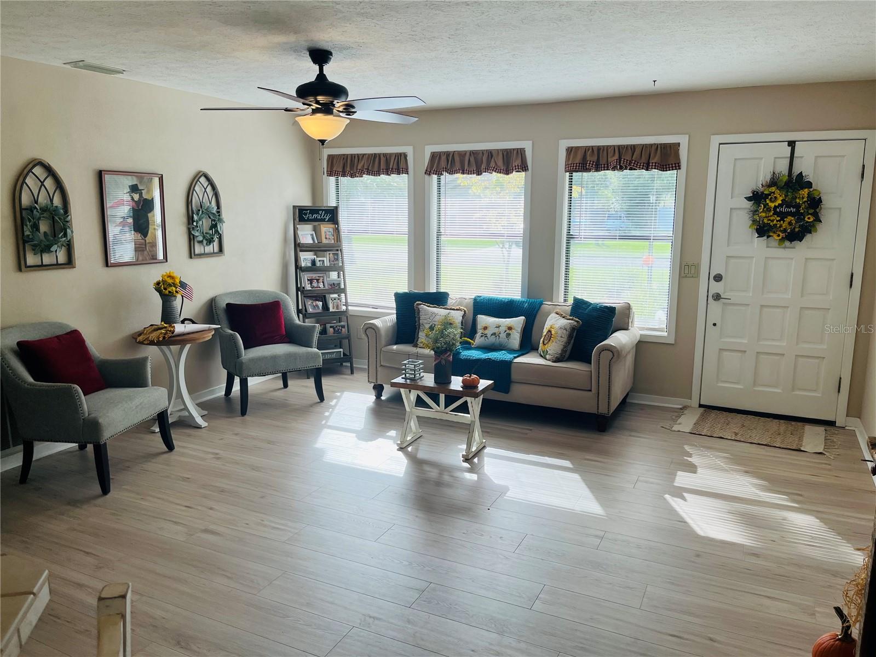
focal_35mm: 26
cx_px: 438
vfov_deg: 53.1
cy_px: 328
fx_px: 658
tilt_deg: -10.5
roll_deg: -0.9
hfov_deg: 67.3
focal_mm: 5.1
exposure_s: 1/384
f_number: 1.6
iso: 50
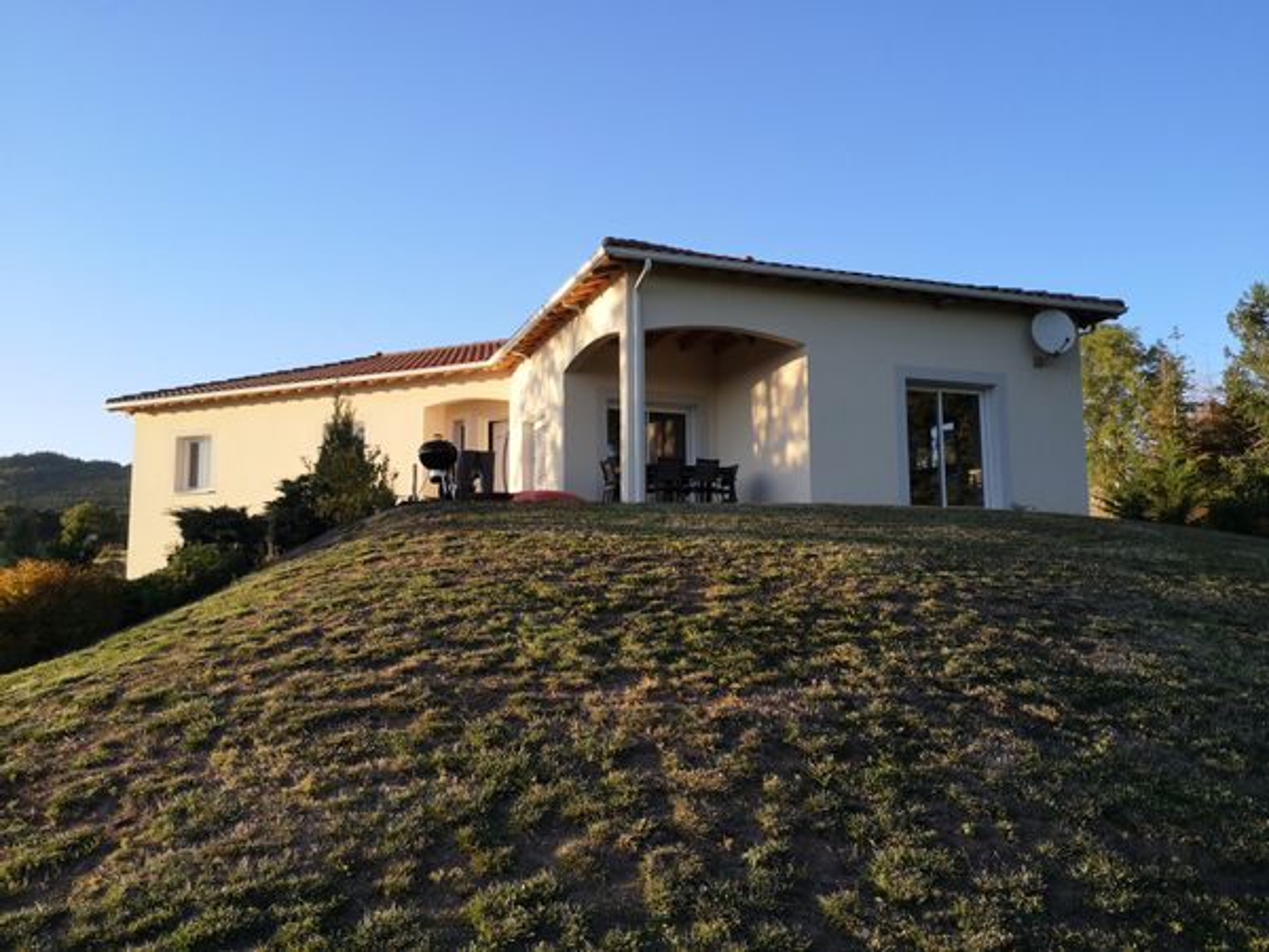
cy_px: 476
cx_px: 634
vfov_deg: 51.4
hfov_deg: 65.3
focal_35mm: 27
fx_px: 990
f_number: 1.8
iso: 50
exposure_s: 1/846
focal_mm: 3.95
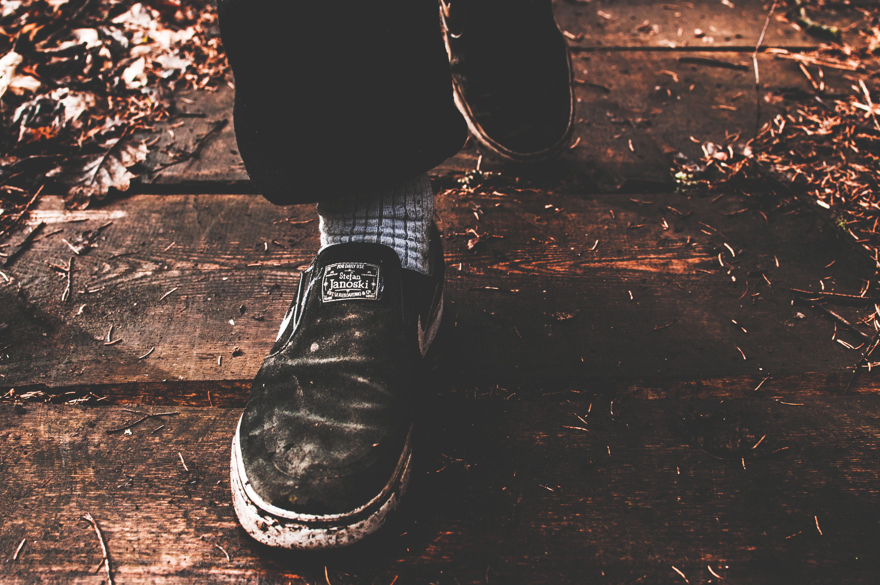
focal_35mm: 52
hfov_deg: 37.9
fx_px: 1282
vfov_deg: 25.7
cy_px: 292
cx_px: 440
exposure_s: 1/125
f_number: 4.5
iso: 200
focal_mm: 35
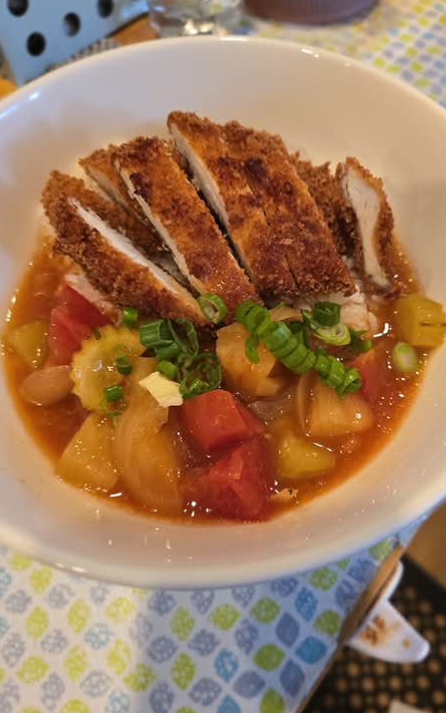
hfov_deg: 49.1
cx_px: 261
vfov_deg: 72.5
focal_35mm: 25
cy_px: 355
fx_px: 486
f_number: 1.7
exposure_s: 1/40
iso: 320
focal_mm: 6.3
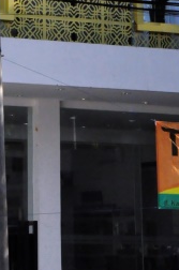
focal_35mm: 232
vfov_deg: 8.5
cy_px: -262
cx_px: 4
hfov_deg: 5.9
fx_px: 1737
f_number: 18
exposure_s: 1/1250
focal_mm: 38
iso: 2000
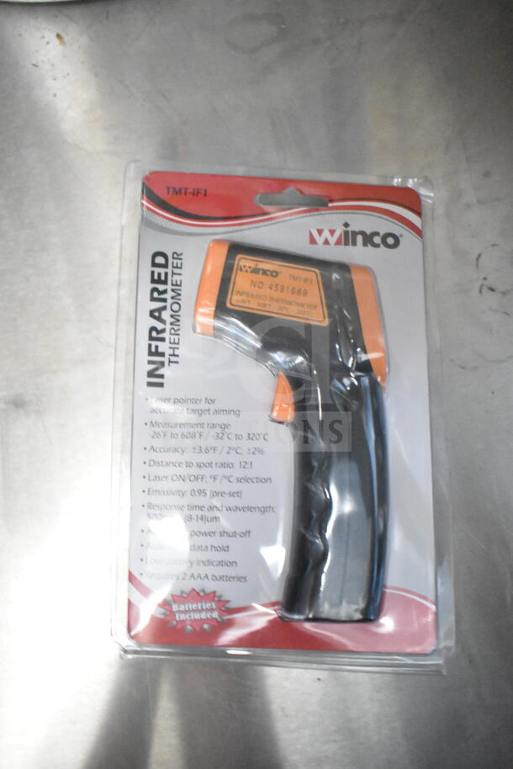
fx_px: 641
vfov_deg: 61.9
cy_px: 384
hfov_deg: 43.6
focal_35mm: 30
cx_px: 256
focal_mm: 20
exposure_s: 1/30
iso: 11400
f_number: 3.8
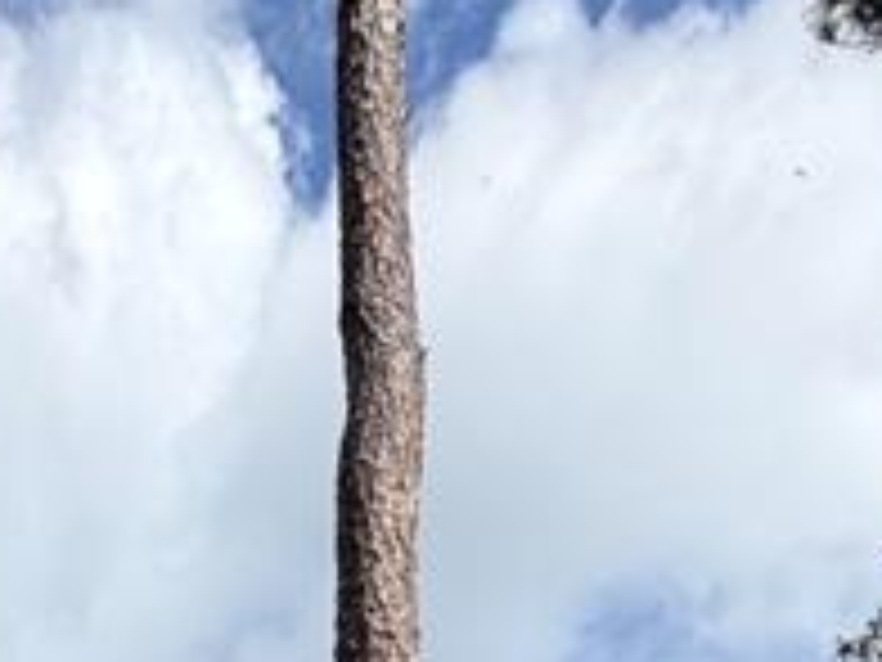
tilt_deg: +2.6
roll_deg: -0.7
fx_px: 1860
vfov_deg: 14.8
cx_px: -63
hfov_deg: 25.0
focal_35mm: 73
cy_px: 1473
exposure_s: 1/770
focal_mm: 2.22
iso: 20
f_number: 2.2
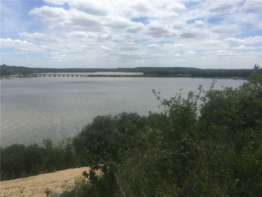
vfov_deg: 48.2
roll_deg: +0.3
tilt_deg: -8.2
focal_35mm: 29
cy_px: 98
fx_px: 219
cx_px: 131
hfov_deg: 61.7
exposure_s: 1/1923
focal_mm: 4.15
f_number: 2.2
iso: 25
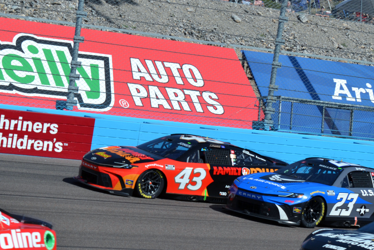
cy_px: 161
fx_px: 1600
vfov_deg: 8.9
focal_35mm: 154
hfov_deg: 13.3
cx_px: 151
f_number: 6.3
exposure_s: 1/1600
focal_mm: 70
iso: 400
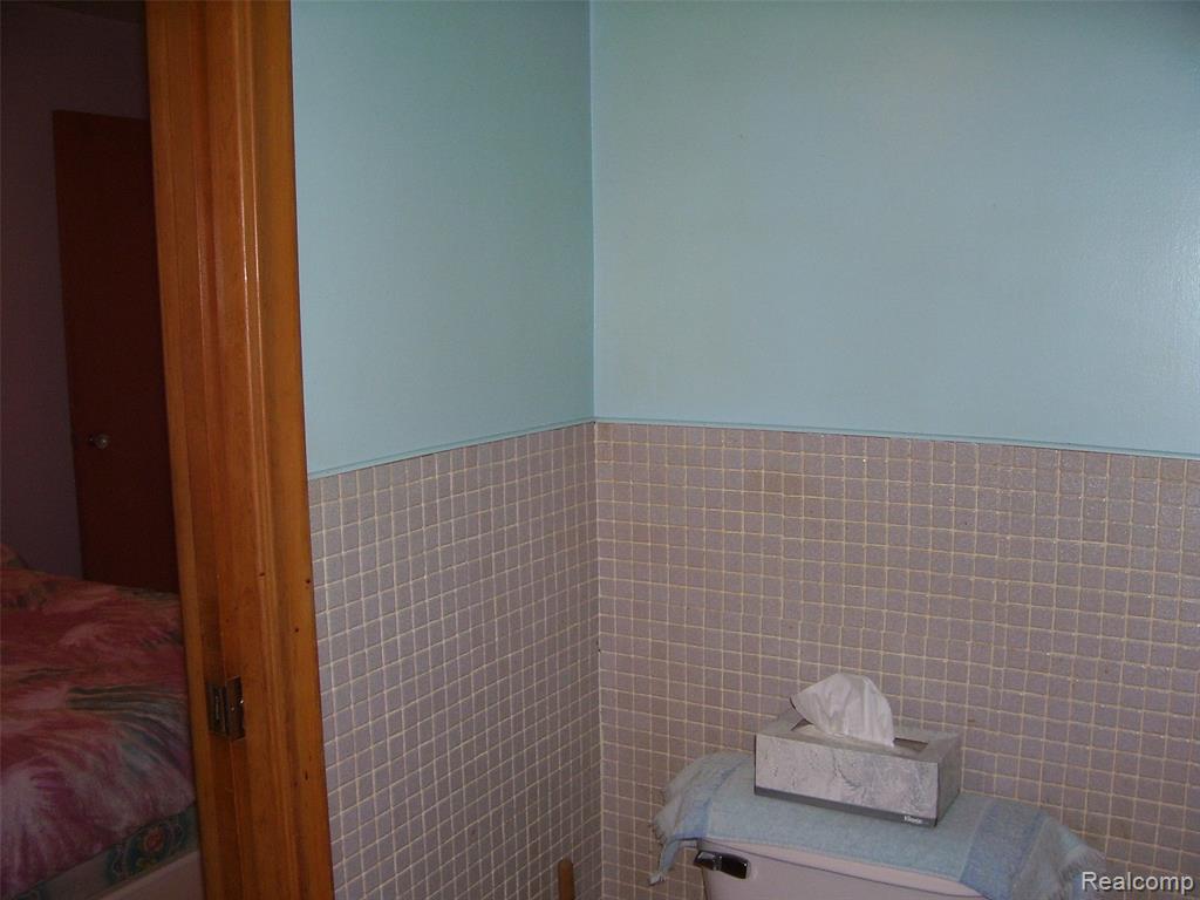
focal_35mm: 34
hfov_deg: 54.0
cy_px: 450
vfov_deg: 41.8
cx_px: 600
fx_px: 1179
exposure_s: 1/60
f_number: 2.7
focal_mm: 5.6
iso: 125
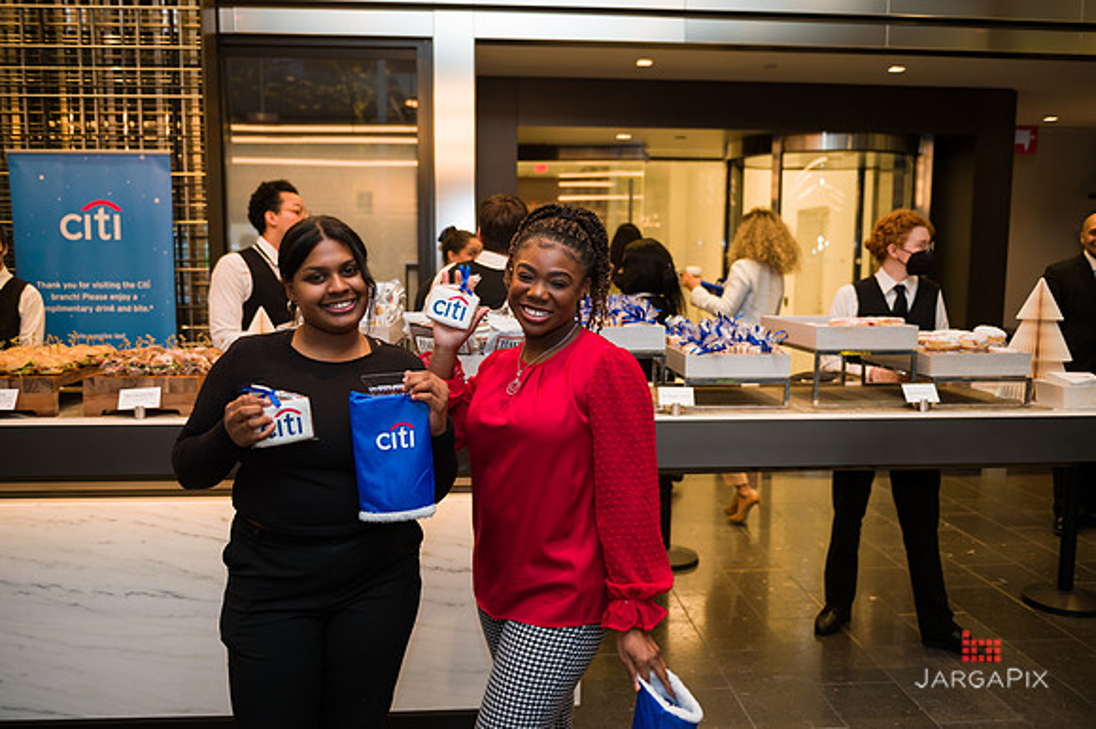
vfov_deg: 42.3
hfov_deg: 60.3
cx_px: 548
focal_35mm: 31
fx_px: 943
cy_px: 364
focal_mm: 31
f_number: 3.2
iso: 400
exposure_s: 1/200
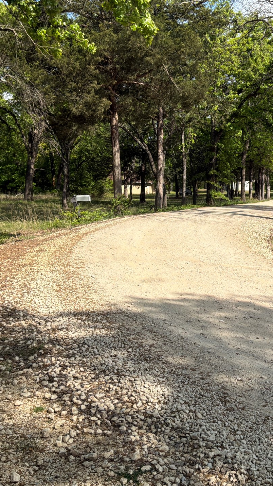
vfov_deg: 49.4
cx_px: 216
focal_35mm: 41
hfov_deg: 28.4
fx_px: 528
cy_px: 244
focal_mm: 3
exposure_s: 1/1848
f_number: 1.8
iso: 25
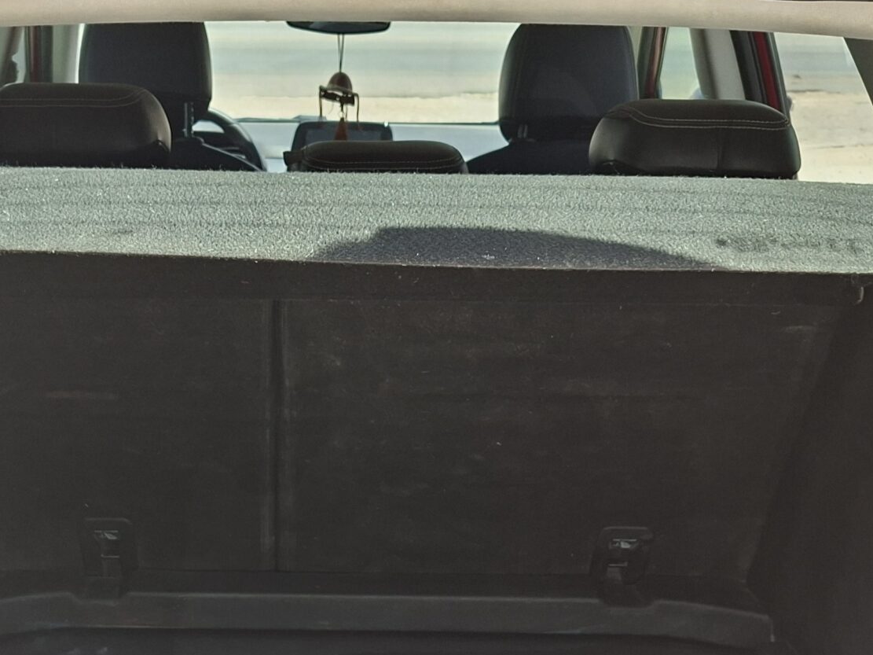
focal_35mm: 53
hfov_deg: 35.7
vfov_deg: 26.7
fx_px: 1336
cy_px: 572
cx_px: 277
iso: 50
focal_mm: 5.54
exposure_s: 1/402
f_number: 1.8
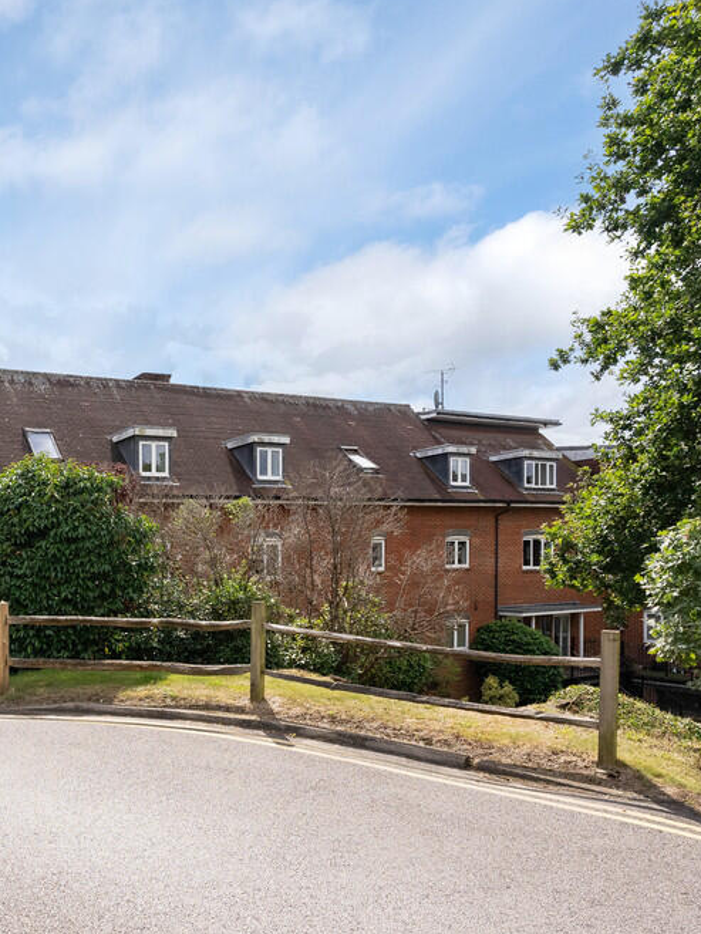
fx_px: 668
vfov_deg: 69.9
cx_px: 91
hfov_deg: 50.2
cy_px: 469
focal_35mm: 25
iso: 1000
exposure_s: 1/2000
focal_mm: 16.5
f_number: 7.1
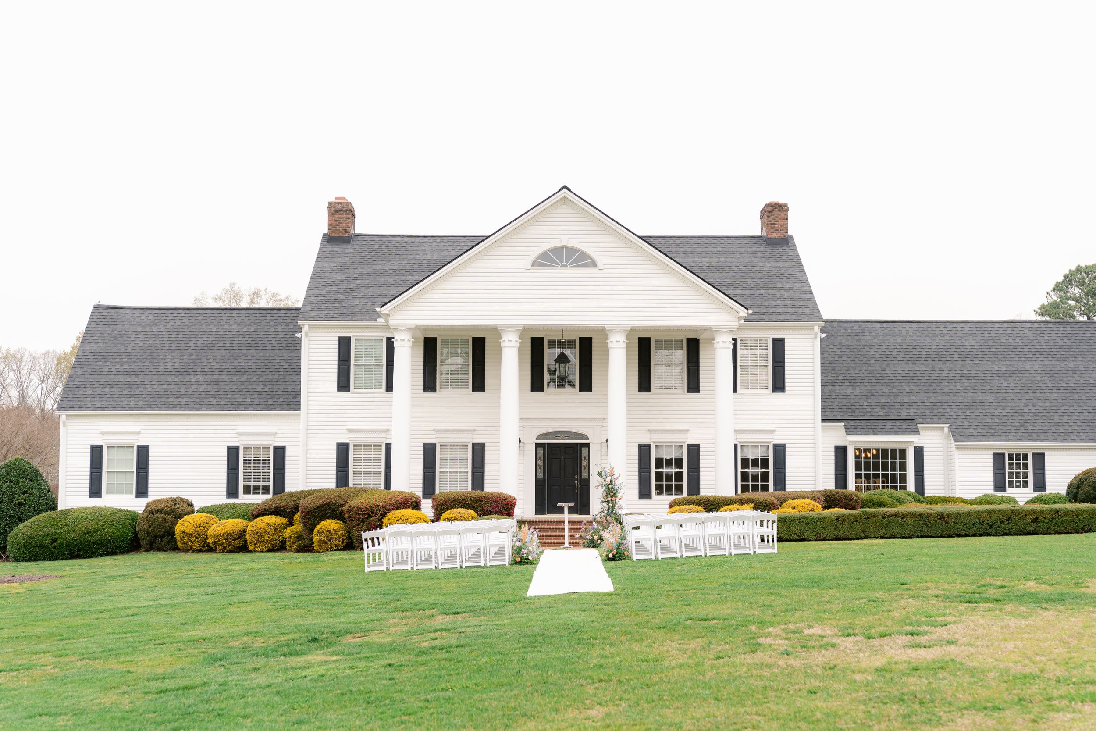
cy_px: 366
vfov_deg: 27.7
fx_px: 1482
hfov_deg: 40.6
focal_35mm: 49
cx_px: 548
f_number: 2.8
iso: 160
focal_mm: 47
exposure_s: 1/500
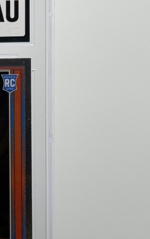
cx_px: -53
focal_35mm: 123
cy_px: 182
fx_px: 805
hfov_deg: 10.4
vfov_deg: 16.9
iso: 80
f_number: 1.78
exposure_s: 1/323
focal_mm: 6.76
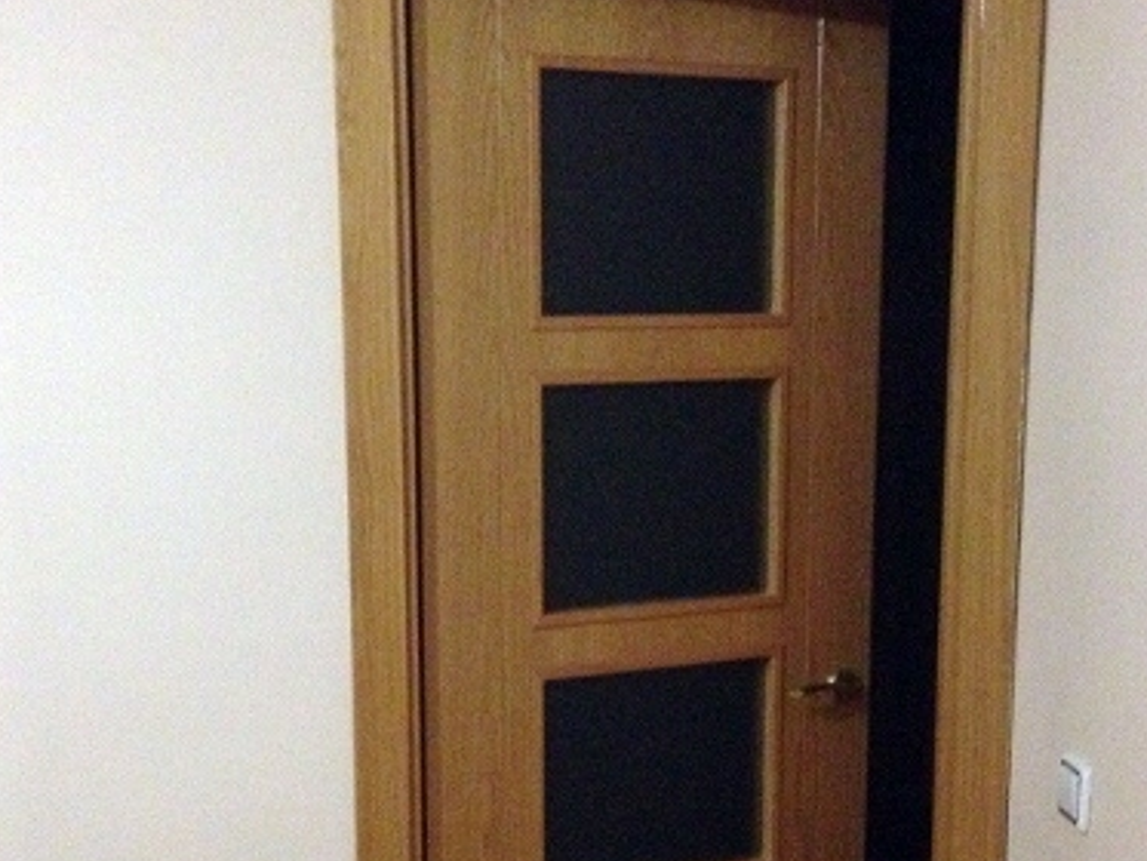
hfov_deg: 32.2
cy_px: 606
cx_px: 606
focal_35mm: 60
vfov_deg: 24.3
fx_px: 1989
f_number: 2.4
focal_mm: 4.28
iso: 800
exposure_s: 1/15
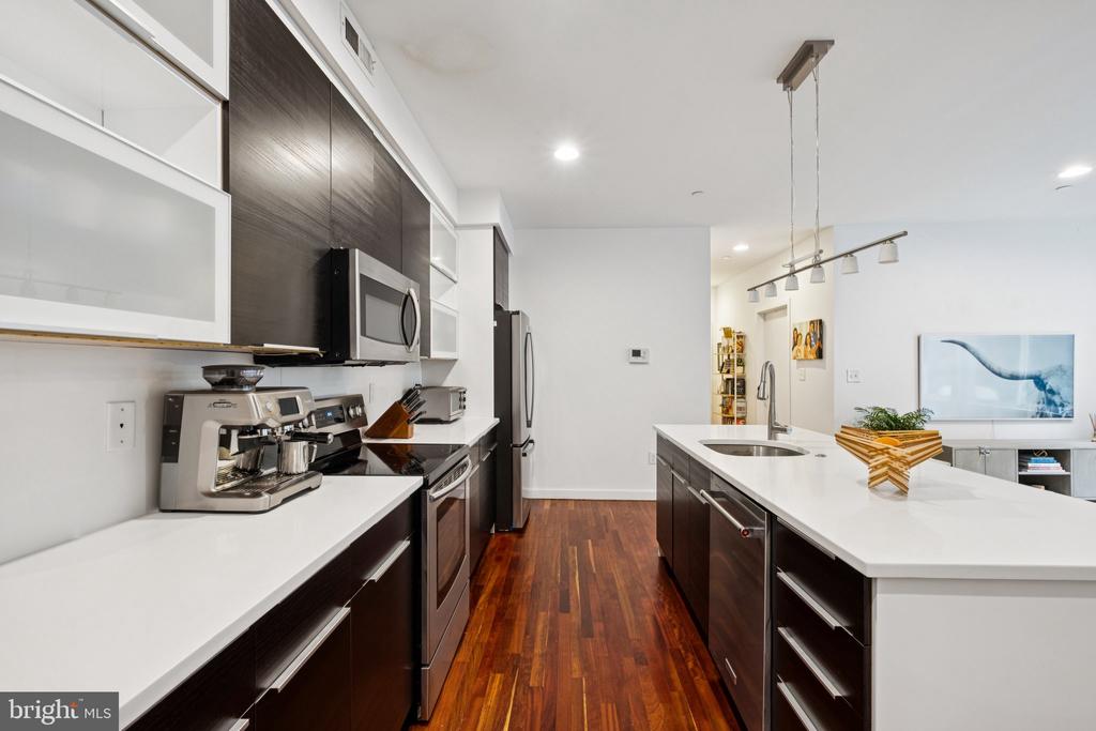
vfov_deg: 77.3
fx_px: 457
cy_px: 366
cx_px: 548
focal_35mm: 15
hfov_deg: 100.4
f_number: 8
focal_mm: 10
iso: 250
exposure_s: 1/3.33
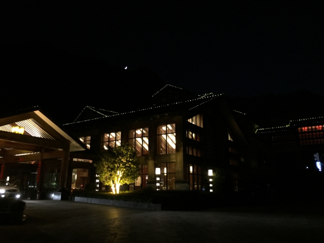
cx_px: 162
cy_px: 122
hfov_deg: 61.7
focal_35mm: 29
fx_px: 271
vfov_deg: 48.2
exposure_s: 1/17
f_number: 2.2
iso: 250
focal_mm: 4.15
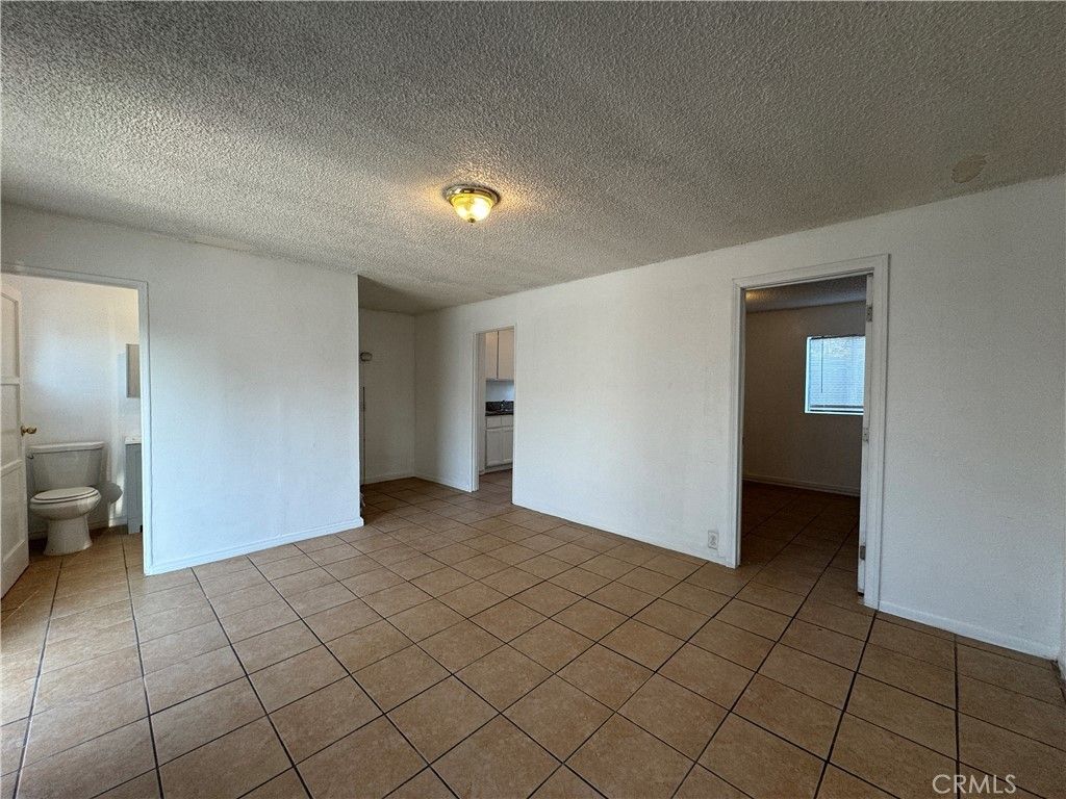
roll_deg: -0.6
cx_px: 533
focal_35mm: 14
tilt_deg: -2.8
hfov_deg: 102.1
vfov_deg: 85.7
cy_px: 400
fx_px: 431
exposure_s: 1/120
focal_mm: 2.22
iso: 125
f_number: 2.2
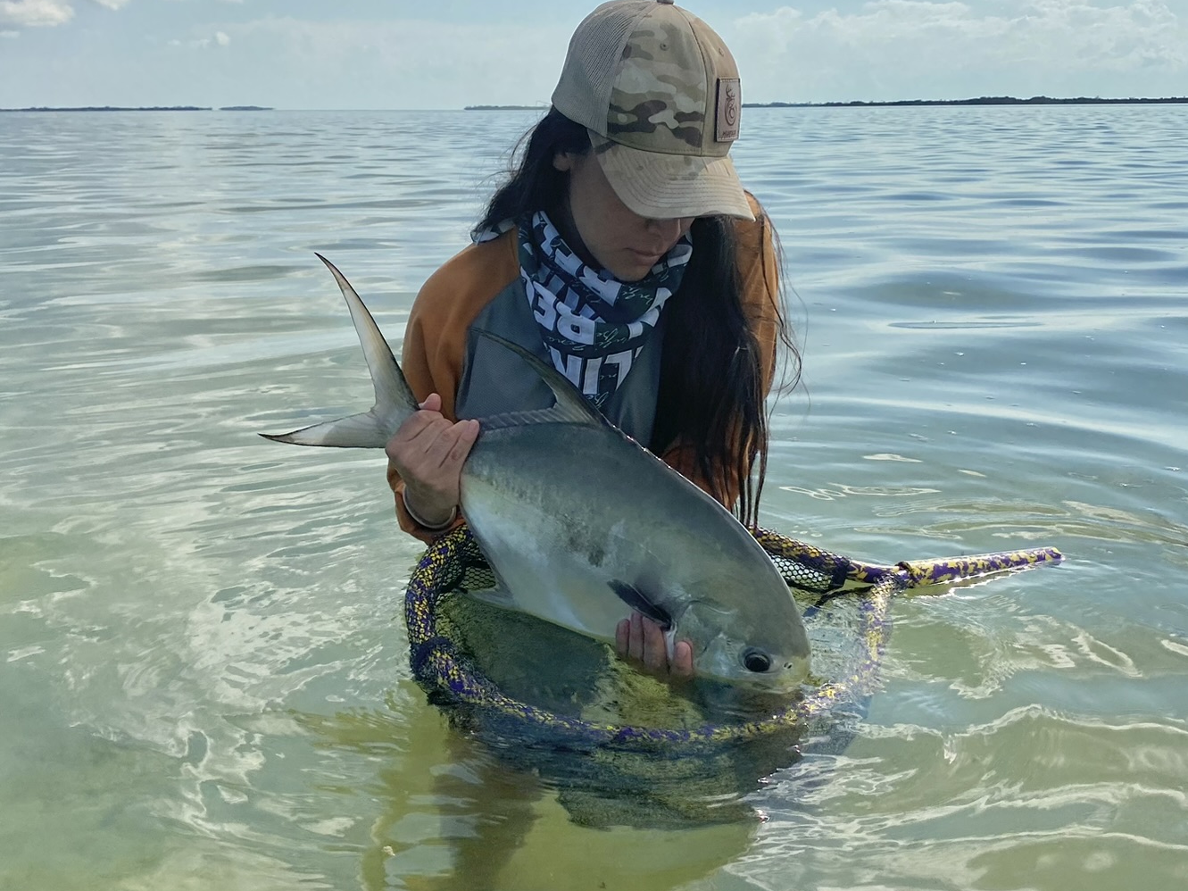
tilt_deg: -11.4
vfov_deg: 35.9
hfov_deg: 46.8
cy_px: 475
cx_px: 586
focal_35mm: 40
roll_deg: +0.3
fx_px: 1373
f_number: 1.8
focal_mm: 4.25
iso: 32
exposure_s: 1/5236
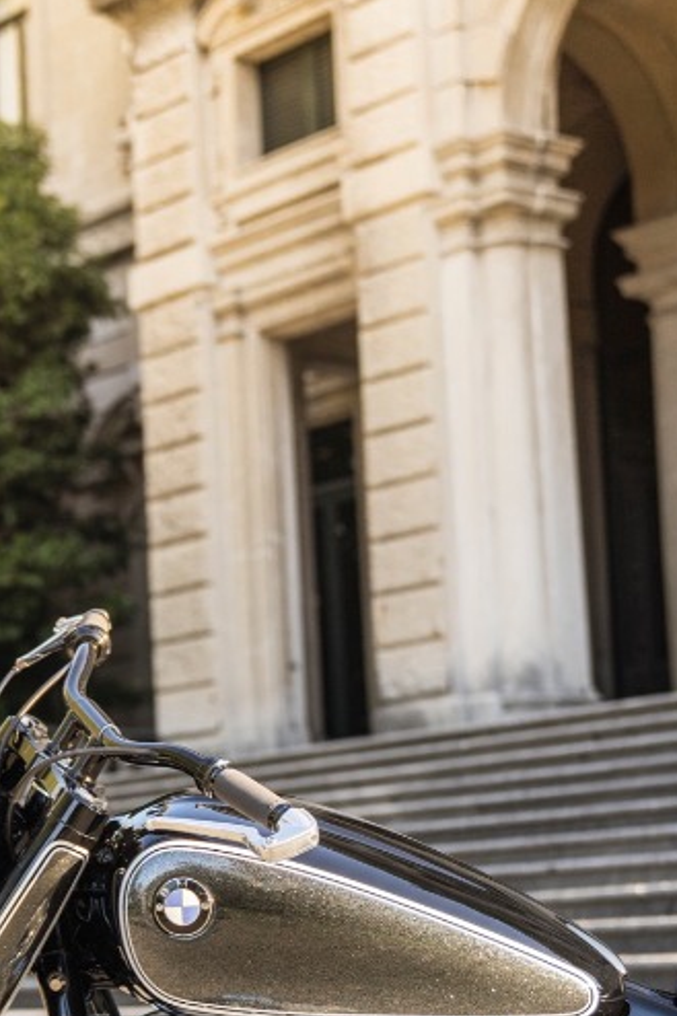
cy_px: 705
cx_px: 47
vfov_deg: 21.6
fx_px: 2653
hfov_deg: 14.4
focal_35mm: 94
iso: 100
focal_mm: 43
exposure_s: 1/500
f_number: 2.8
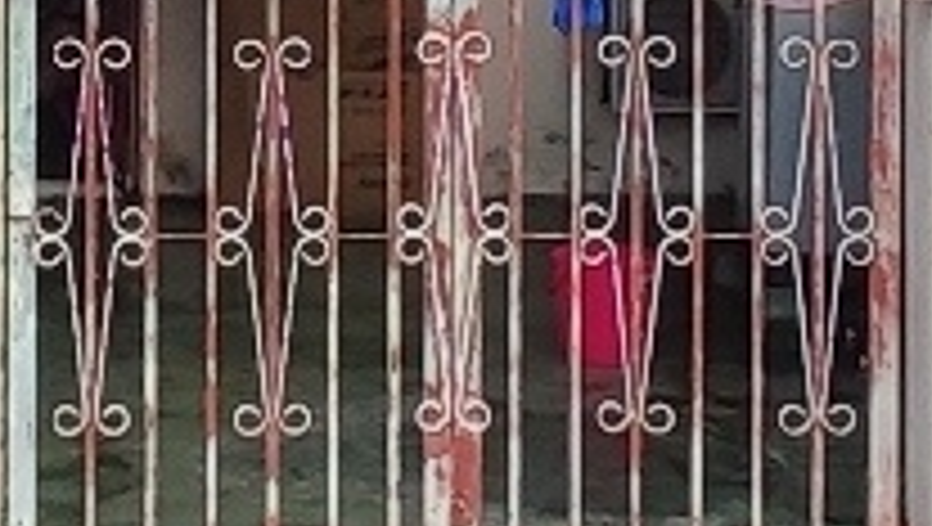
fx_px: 2326
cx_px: 311
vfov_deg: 12.3
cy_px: -285
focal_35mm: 94
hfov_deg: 22.6
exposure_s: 1/162
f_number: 2.2
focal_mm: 1.65
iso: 50
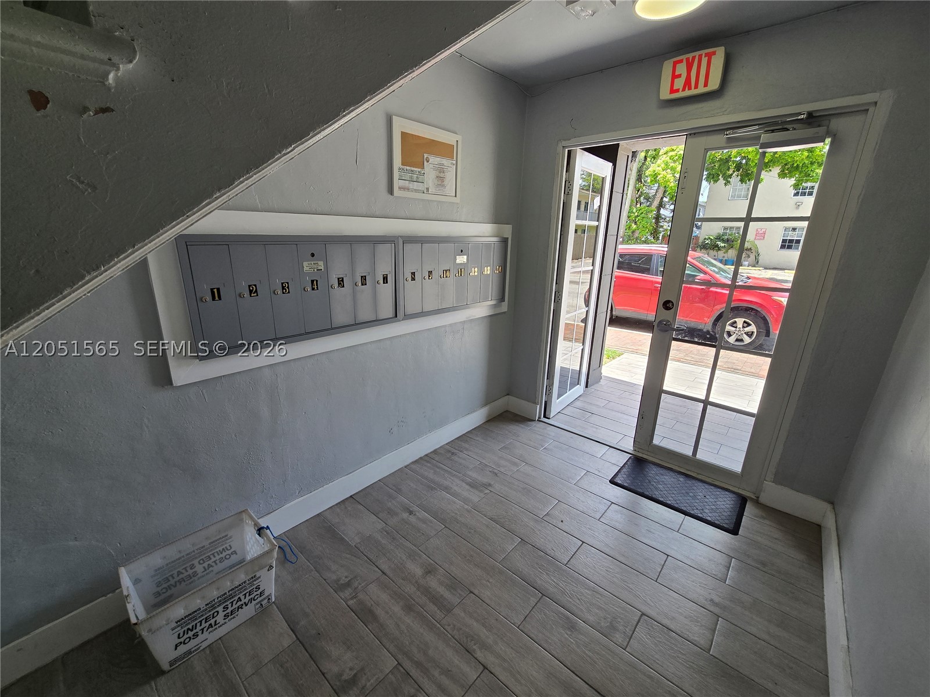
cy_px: 348
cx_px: 465
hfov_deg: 106.2
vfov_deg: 89.9
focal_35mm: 13
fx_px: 349
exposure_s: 1/145
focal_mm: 2.2
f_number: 2.2
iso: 50
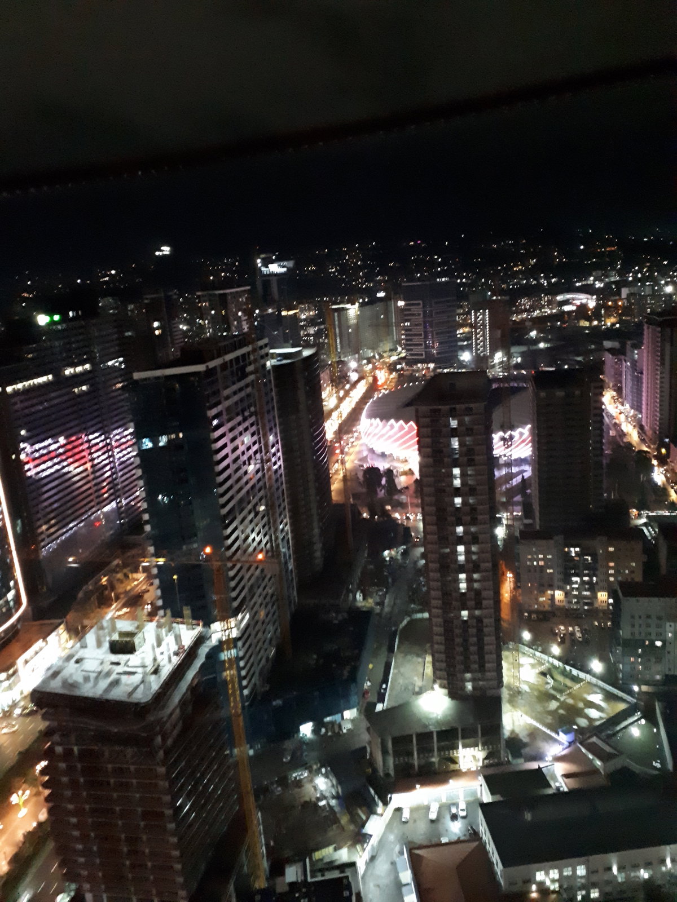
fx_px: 704
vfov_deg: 65.3
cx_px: 338
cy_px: 451
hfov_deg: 51.4
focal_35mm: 27
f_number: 1.9
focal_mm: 3.6
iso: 1600
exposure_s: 1/10
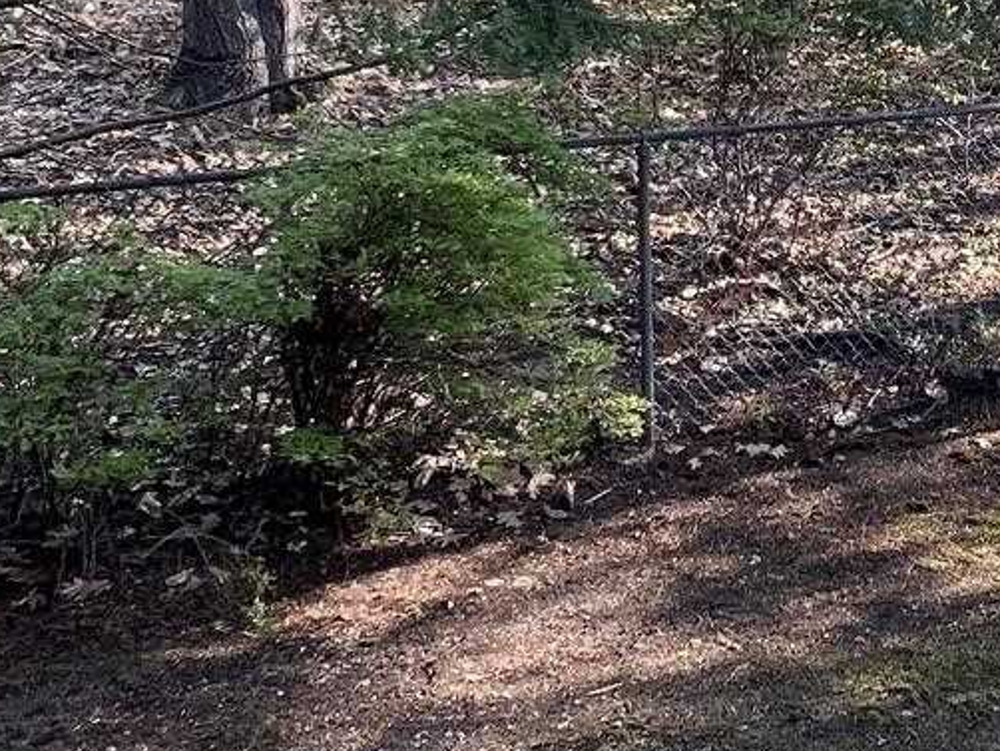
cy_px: 110
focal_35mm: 53
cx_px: 898
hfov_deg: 34.2
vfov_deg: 26.8
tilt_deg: -9.2
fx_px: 1532
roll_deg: +0.8
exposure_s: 1/99
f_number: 1.8
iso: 40
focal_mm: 1.57
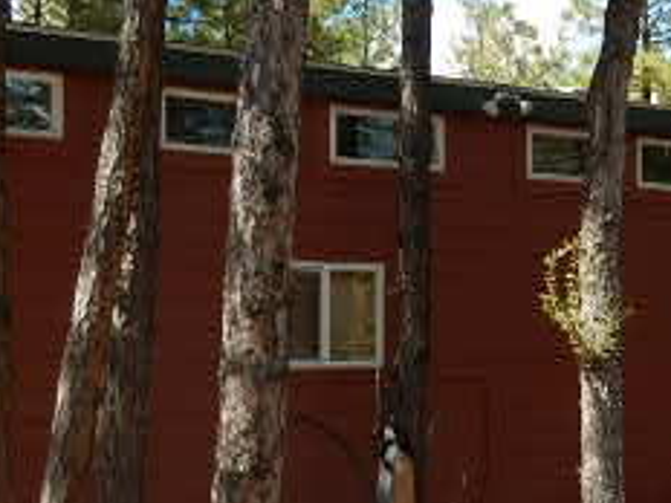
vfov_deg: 21.2
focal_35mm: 69
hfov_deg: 24.7
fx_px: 1338
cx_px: 856
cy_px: 341
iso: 125
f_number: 3.2
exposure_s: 1/500
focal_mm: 4.5
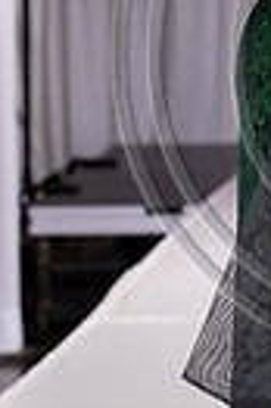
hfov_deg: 3.6
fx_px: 4268
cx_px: 428
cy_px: 53
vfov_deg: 5.5
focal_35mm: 377
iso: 2000
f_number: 5.6
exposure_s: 1/400
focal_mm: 110
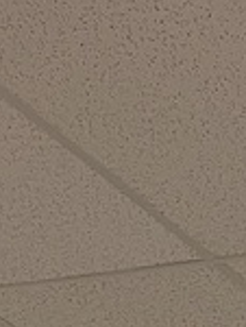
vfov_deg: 8.6
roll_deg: -1.2
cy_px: 1075
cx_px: 538
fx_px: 1672
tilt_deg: -2.5
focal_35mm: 177
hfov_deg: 7.9
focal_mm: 5.1
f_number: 1.6
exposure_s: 1/60
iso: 80
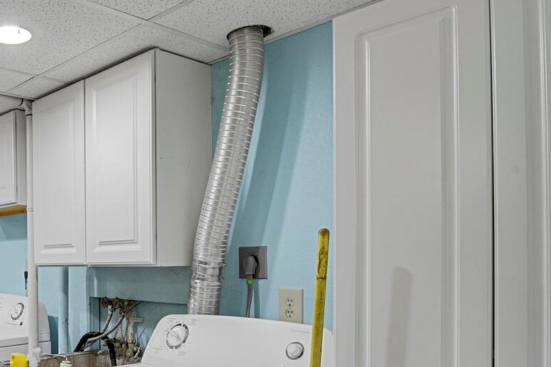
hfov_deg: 49.3
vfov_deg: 37.2
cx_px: 69
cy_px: 261
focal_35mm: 35
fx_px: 536
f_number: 8
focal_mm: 17
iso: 250
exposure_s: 3
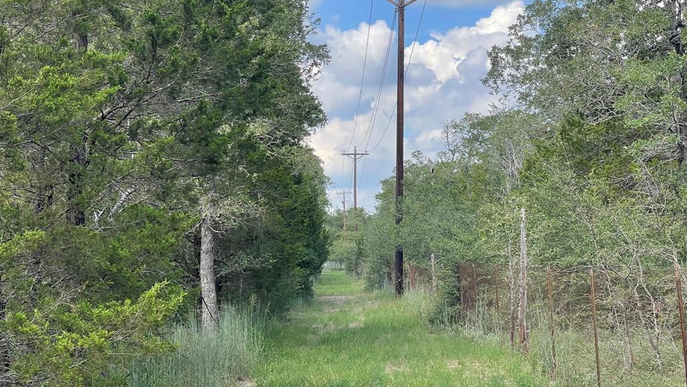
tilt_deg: +3.4
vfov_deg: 17.2
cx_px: 343
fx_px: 1275
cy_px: 193
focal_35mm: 70
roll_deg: +1.5
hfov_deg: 30.1
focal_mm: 7.5
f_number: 2.2
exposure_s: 1/494
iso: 20
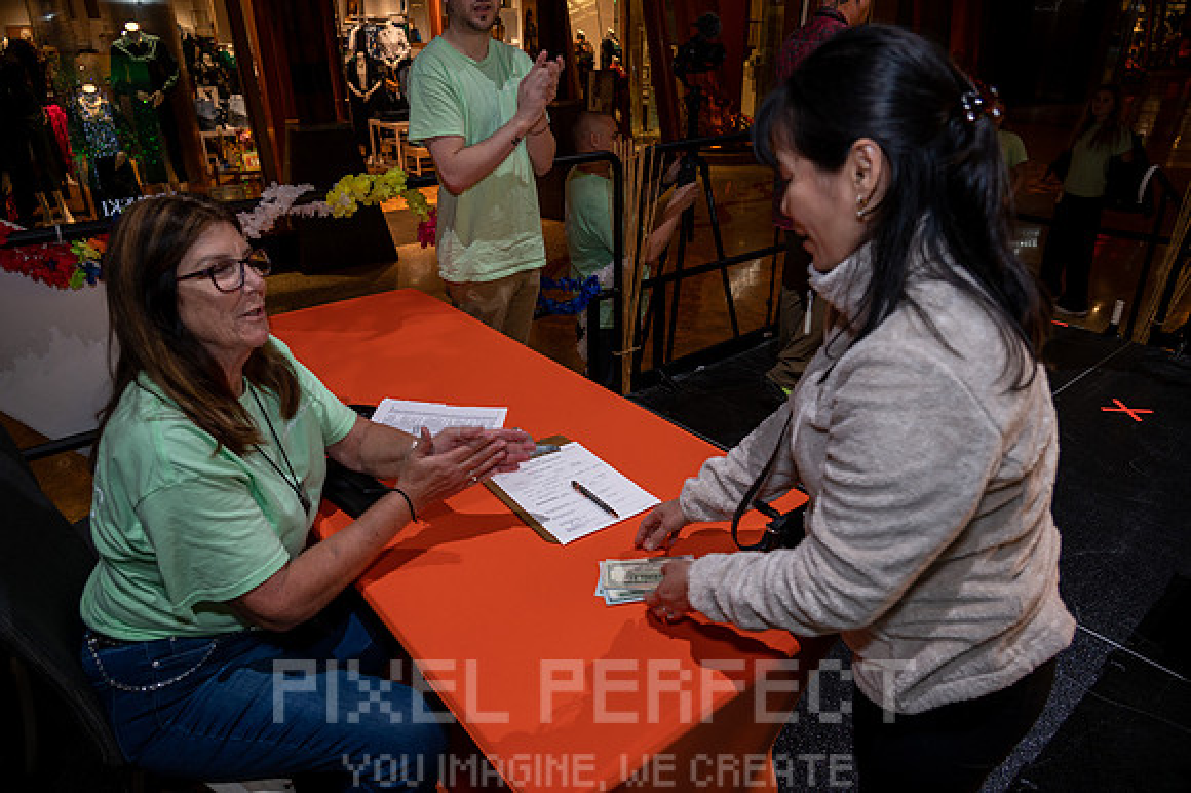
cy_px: 396
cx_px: 596
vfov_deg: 53.1
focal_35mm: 24
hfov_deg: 73.8
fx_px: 794
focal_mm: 24
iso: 500
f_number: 4
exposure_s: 1/60
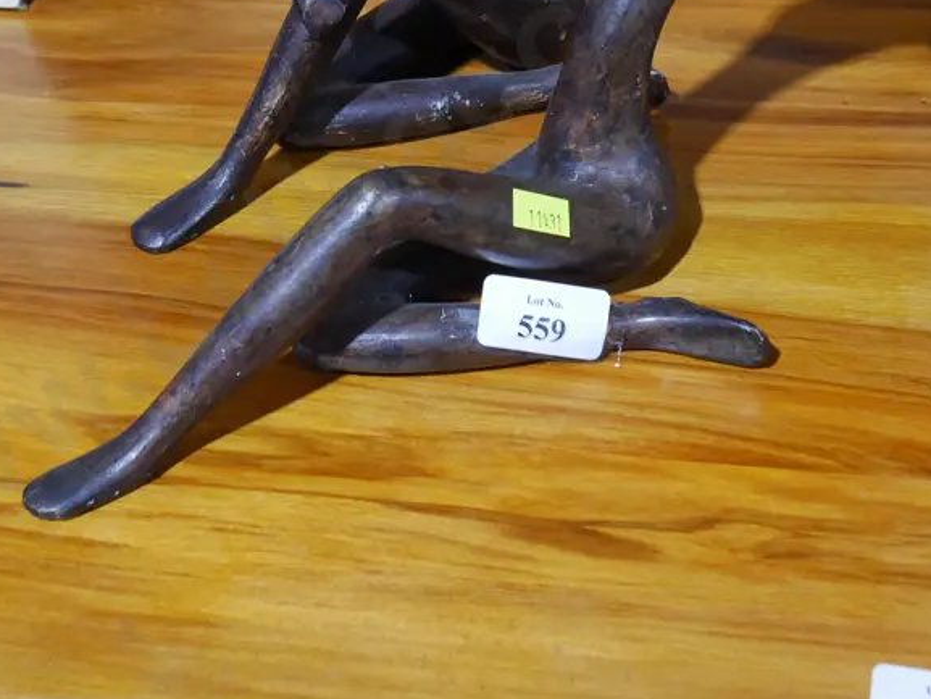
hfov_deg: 27.4
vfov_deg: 20.4
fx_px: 1910
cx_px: 499
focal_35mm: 71
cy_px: 84
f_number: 4.4
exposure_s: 1/125
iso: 1250
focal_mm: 20
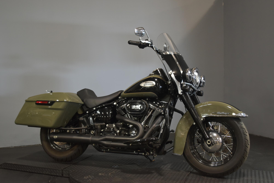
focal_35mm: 36
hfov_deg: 53.1
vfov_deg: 36.9
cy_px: 92
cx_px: 137
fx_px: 274
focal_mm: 24
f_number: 4
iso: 1000
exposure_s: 1/30
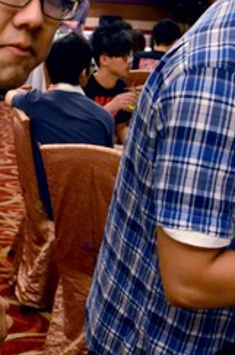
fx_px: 875
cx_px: -15
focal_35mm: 89
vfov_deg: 22.8
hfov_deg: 15.0
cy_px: 112
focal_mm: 24
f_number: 3.8
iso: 3200
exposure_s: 1/80
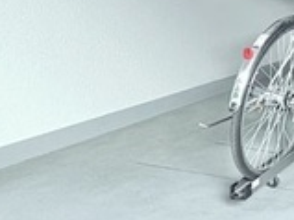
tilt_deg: -2.1
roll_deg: +0.4
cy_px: -40
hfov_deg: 21.8
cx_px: 494
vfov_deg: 20.8
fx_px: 560
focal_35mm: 66
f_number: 2.2
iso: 500
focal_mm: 2.22
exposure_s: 1/60
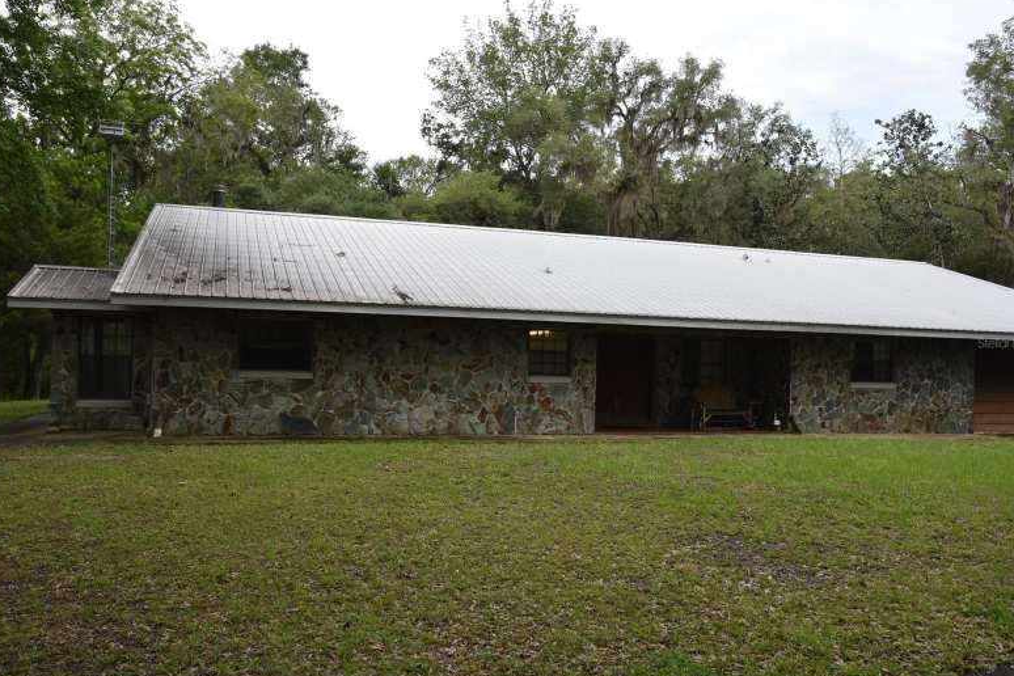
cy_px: 343
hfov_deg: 60.3
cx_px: 512
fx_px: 873
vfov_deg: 42.3
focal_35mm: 31
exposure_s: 1/640
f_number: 13
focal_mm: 30
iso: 1250
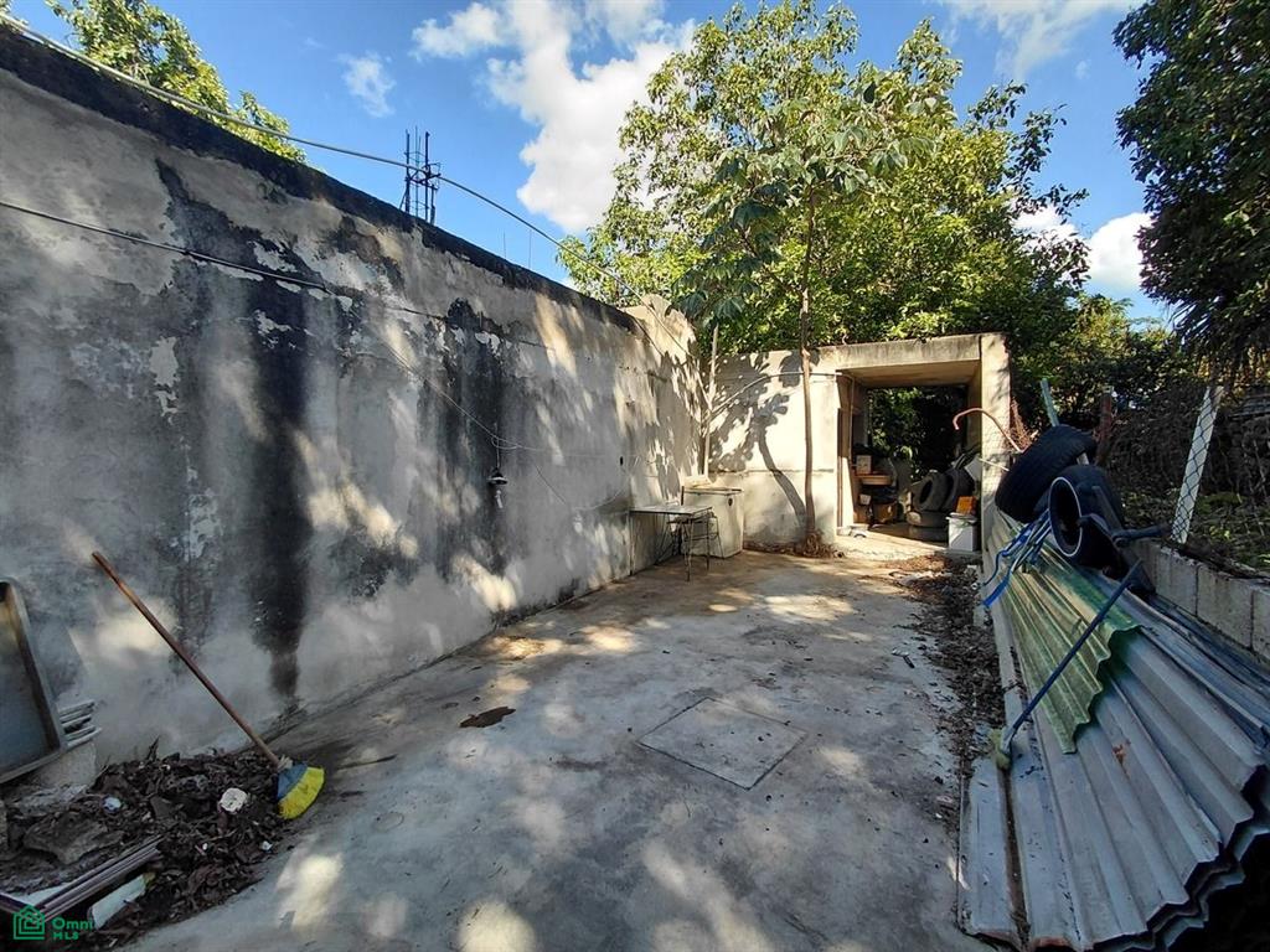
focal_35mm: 16
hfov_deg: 94.5
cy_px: 476
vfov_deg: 78.1
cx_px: 635
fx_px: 587
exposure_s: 1/559
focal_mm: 1.64
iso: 40
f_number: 2.2
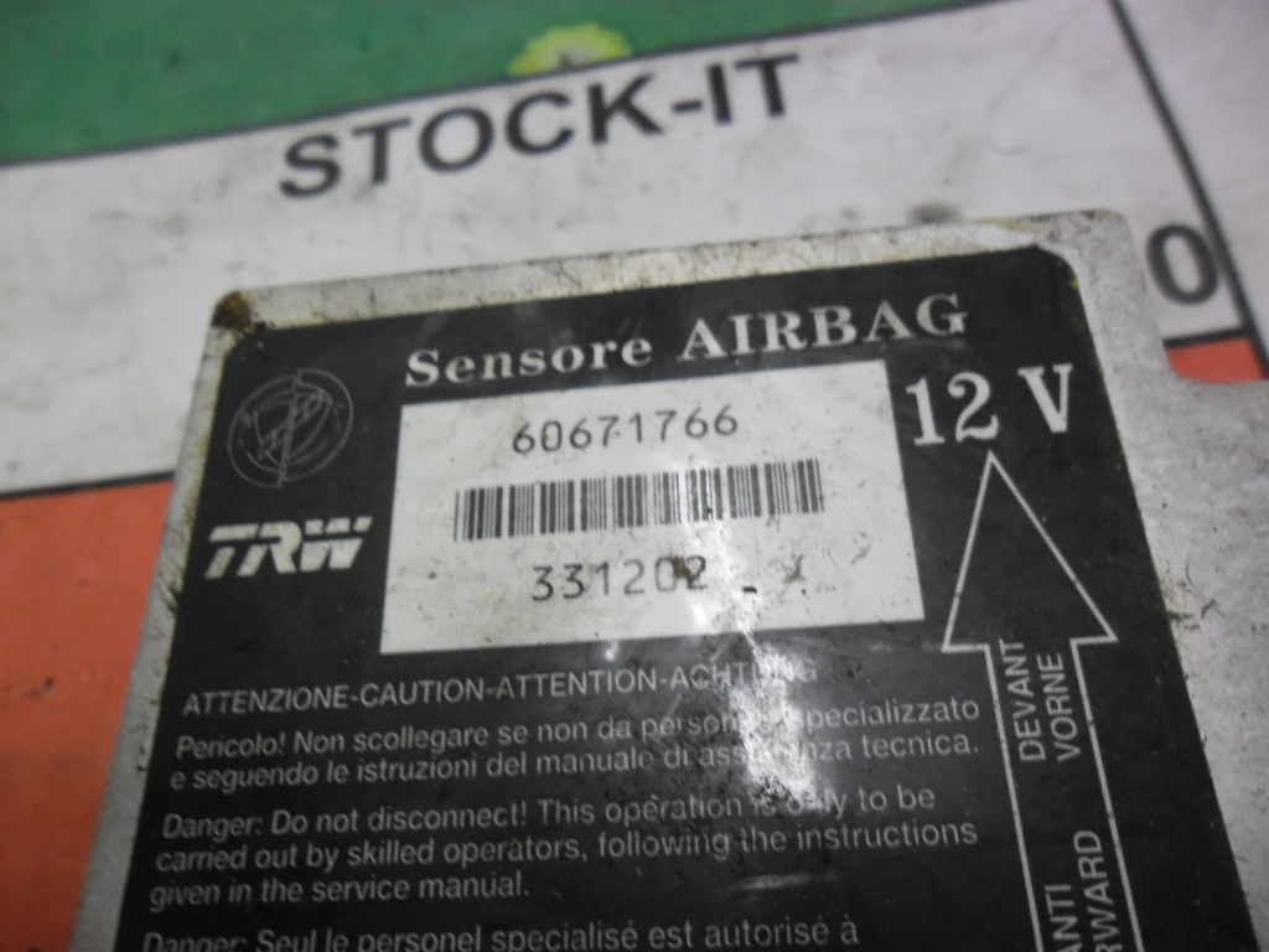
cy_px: 476
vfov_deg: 51.4
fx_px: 990
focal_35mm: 27
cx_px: 634
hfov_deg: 65.3
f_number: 3.5
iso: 200
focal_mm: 4.9
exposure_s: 1/22
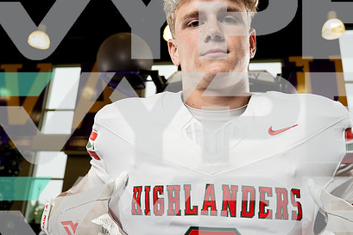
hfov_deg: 55.8
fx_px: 333
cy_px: 118
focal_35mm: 34
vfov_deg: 38.9
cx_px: 185
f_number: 4
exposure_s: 1/250
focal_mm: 24
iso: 640
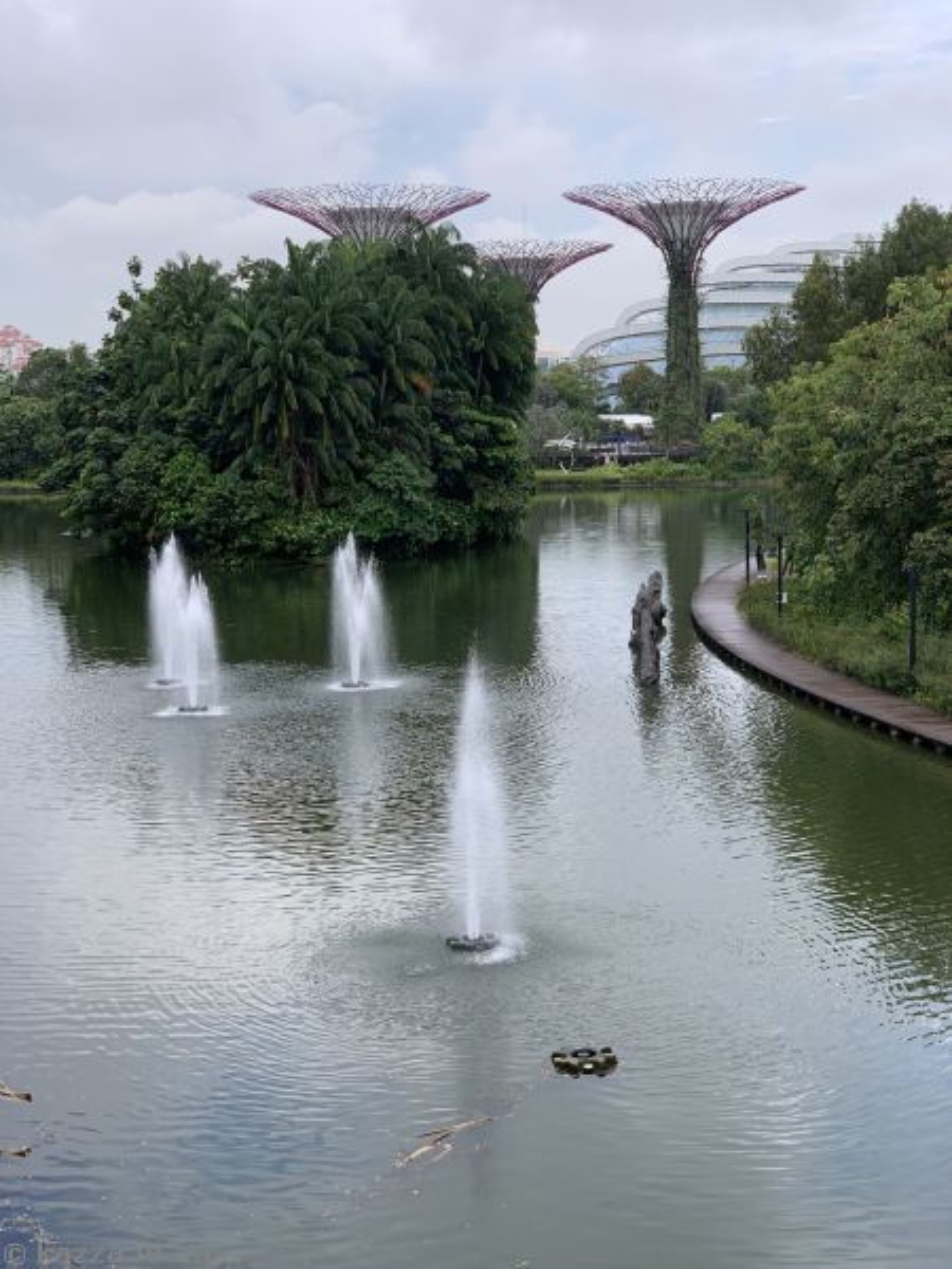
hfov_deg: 28.0
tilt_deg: -6.8
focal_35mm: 52
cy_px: 634
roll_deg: +0.1
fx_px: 1907
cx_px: 476
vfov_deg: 36.8
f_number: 2.4
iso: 16
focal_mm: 6
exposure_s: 1/223
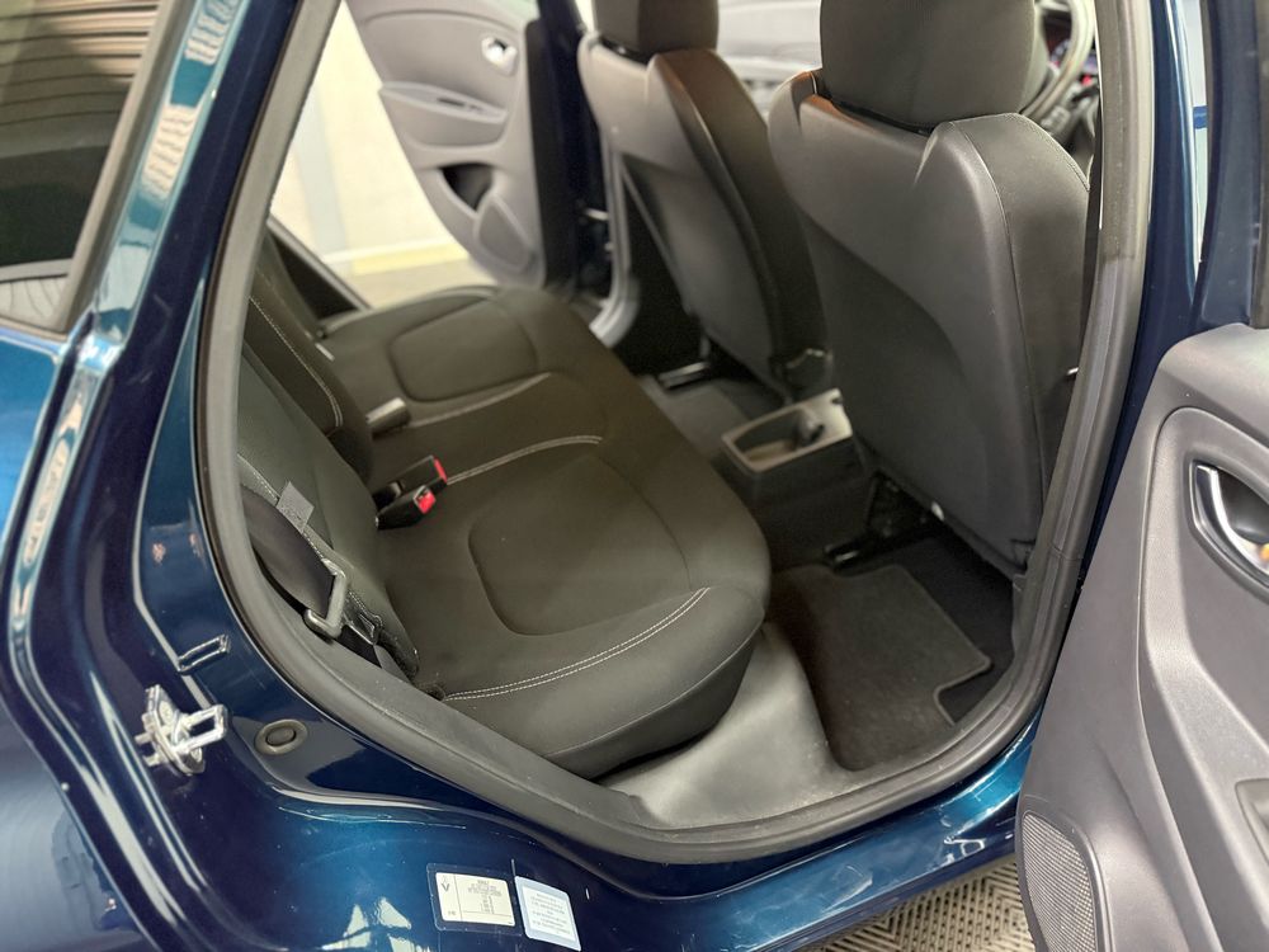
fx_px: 880
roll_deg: +0.9
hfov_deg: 71.6
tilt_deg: -34.9
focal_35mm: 24
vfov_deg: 56.8
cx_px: 634
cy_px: 476
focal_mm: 6.76
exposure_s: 1/34
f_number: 1.78
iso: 1000
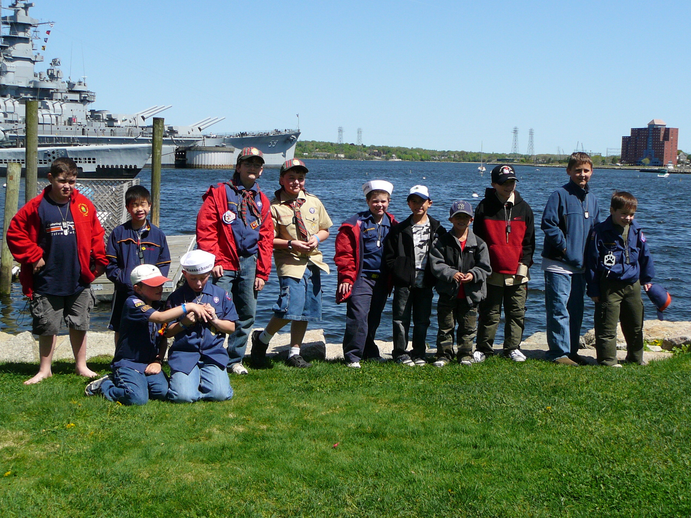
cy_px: 259
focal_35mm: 47
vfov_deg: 30.9
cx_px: 346
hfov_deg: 40.4
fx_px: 938
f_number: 5.6
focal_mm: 7
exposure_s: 1/400
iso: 80
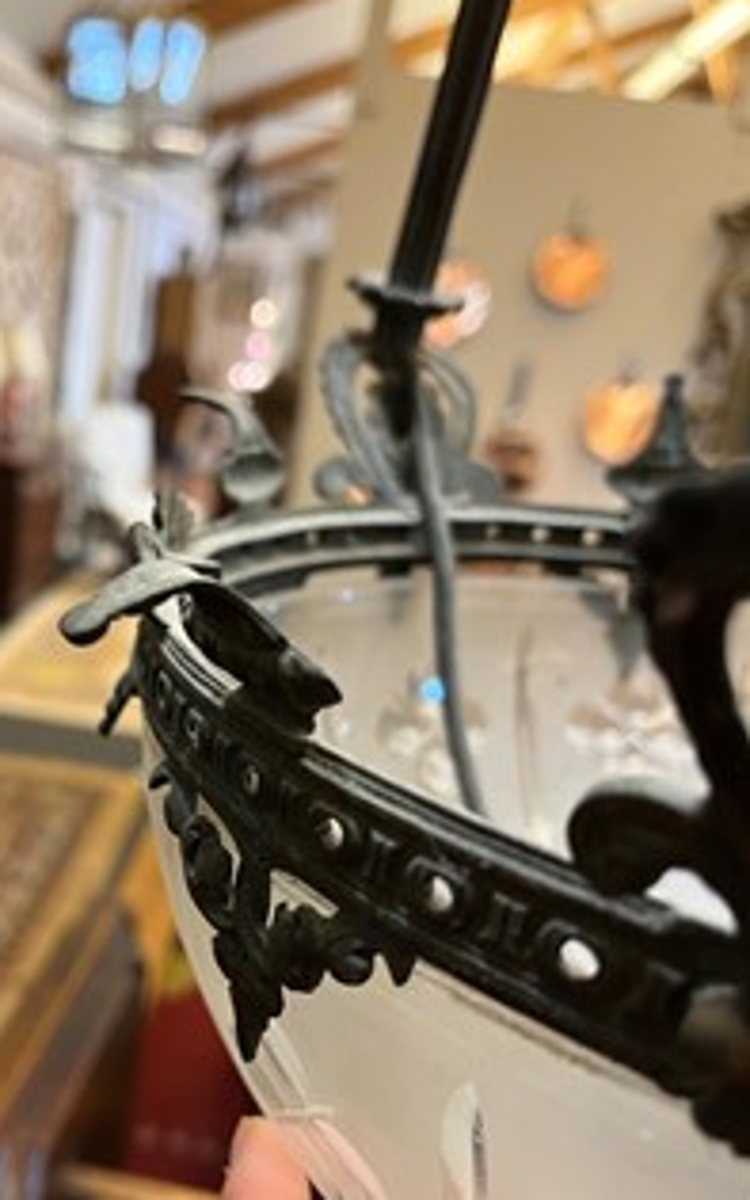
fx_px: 1144
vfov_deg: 55.1
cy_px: 693
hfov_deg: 35.4
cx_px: 183
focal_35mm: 35
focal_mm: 5.1
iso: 160
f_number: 1.6
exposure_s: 1/50
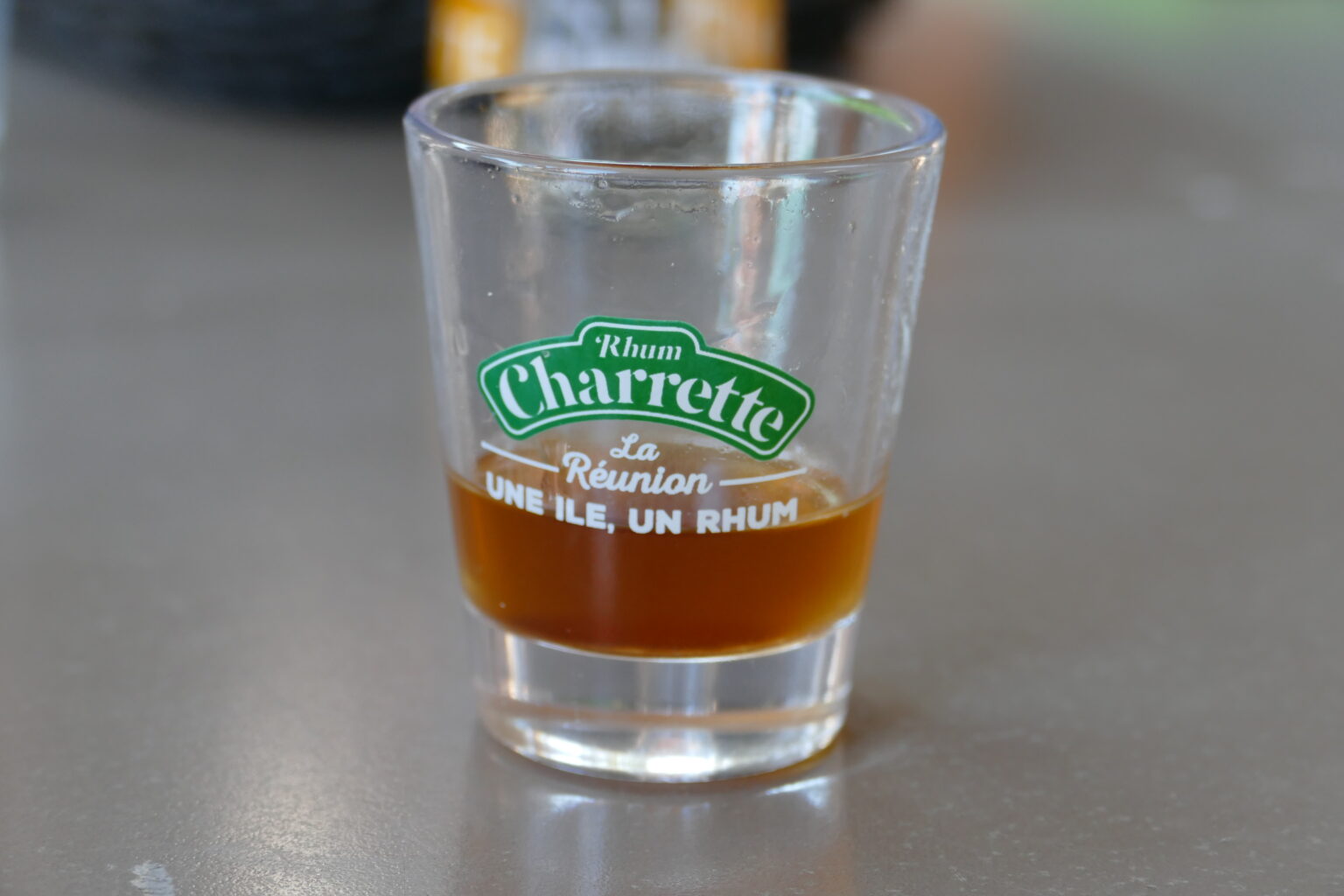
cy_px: 448
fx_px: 3509
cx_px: 672
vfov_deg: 14.6
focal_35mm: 94
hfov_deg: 21.7
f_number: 3.8
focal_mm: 34.43
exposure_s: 1/80
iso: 320
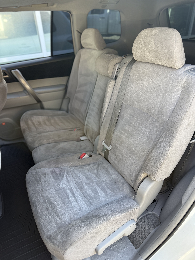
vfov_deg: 71.6
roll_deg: +1.7
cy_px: 130
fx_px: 180
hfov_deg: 56.8
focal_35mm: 24
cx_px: 98
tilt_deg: -31.6
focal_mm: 6.76
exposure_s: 1/228
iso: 100
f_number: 1.78
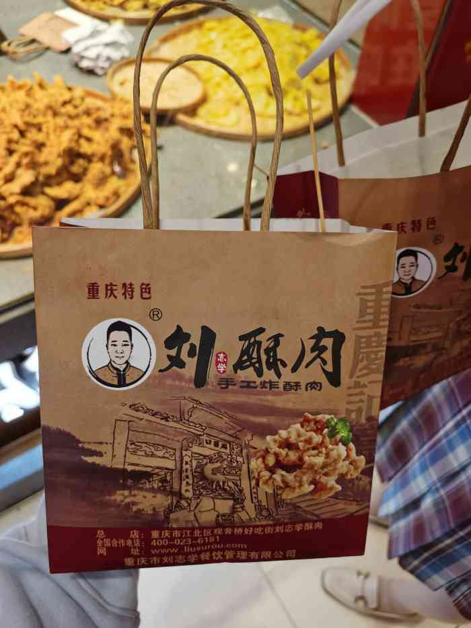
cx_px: 236
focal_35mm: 27
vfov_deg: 65.3
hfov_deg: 51.4
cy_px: 314
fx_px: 490
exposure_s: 1/100
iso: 64
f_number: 1.8
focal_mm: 5.58
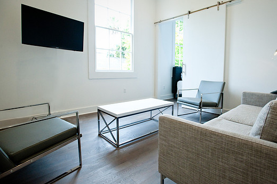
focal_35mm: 19
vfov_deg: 64.4
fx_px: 146
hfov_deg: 86.8
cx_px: 149
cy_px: 86
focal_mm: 17
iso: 1250
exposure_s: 1/200
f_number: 5.6
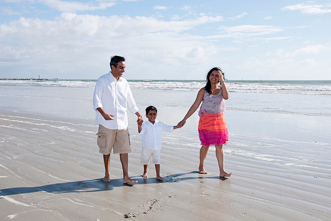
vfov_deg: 33.2
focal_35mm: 40
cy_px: 110
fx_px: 370
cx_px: 166
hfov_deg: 48.2
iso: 100
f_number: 11
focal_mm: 26
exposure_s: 1/250
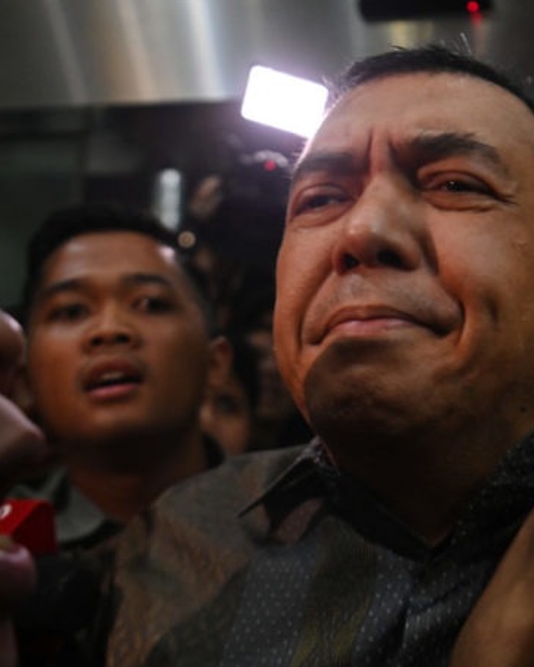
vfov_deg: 43.8
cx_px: 453
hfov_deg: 34.2
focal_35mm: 42
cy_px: 334
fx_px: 829
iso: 5000
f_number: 3.5
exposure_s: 1/250
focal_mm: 29
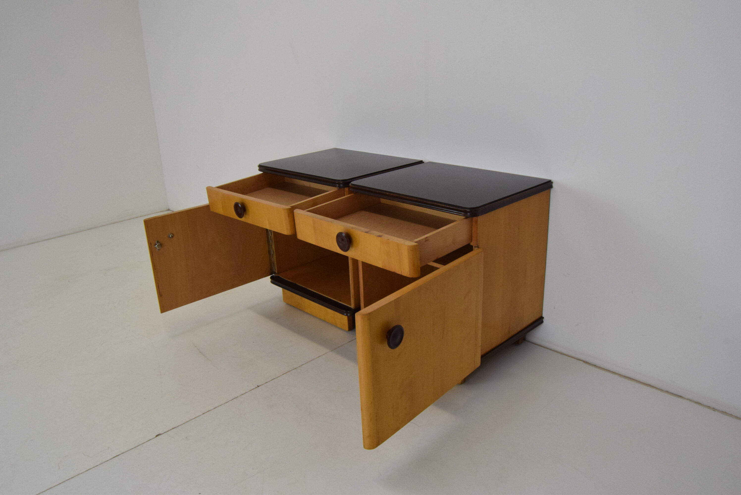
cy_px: 248
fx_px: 556
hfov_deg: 67.3
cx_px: 370
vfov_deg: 48.0
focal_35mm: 27
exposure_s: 1/100
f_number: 13
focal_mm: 18
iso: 1600
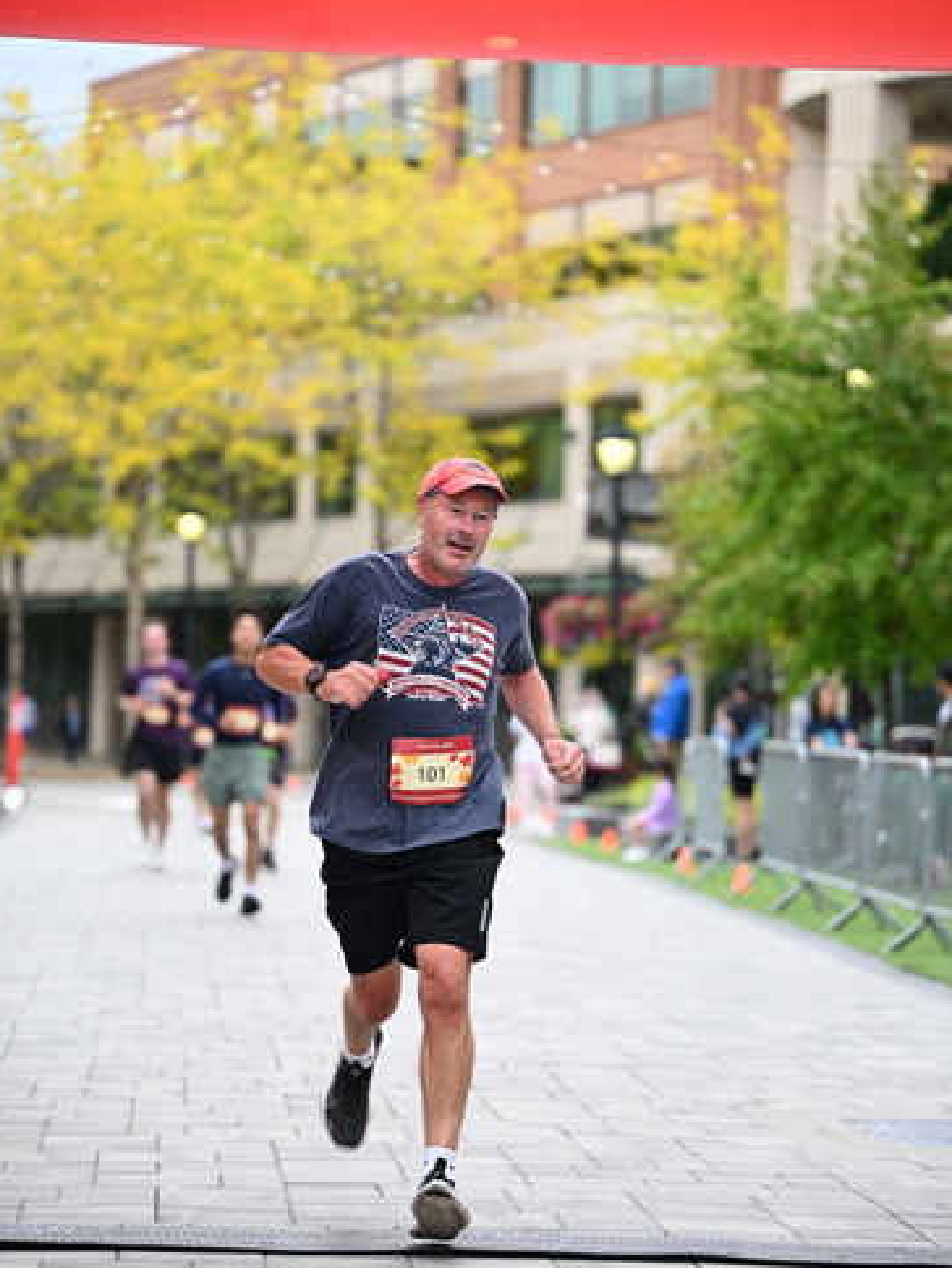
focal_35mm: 120
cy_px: 667
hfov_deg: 12.4
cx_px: 475
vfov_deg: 16.4
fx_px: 4398
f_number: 2.8
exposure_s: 1/2000
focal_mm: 110
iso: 640
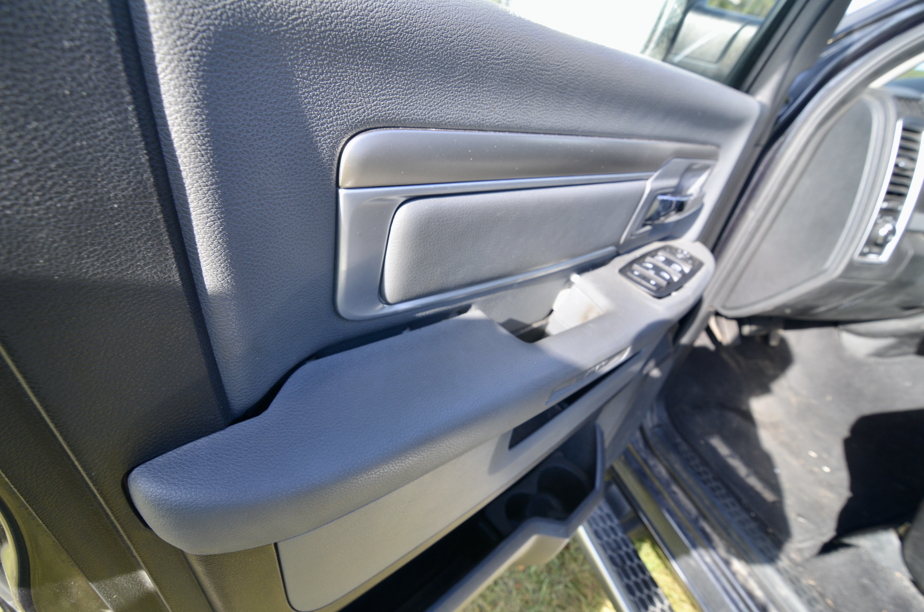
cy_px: 306
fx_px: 423
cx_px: 462
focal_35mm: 16
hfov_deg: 95.1
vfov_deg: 71.8
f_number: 5.6
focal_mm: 11
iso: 200
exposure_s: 1/125
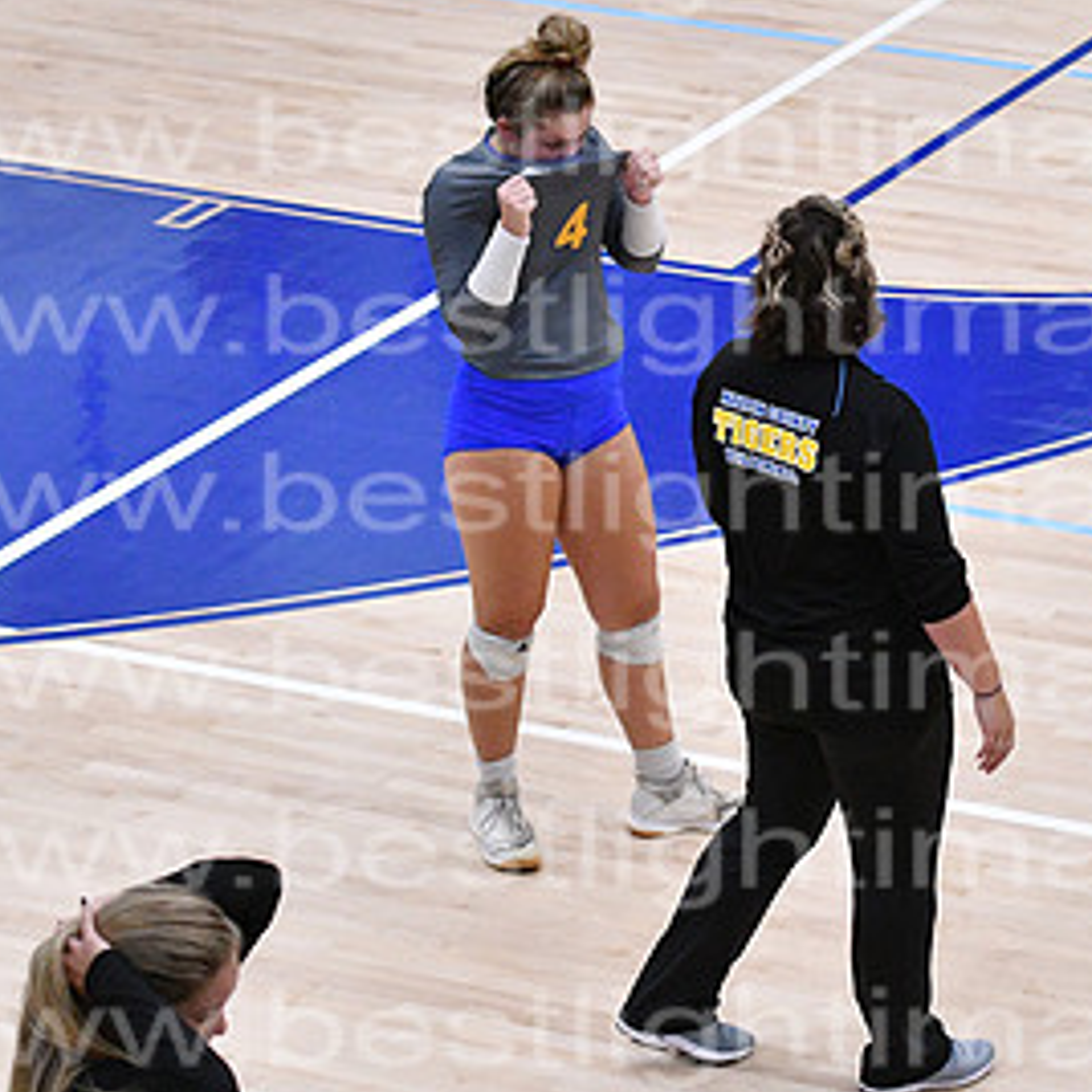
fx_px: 6888
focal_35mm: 193
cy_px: 414
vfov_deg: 9.1
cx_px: 803
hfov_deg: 9.1
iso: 6400
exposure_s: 1/1000
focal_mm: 70
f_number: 3.2
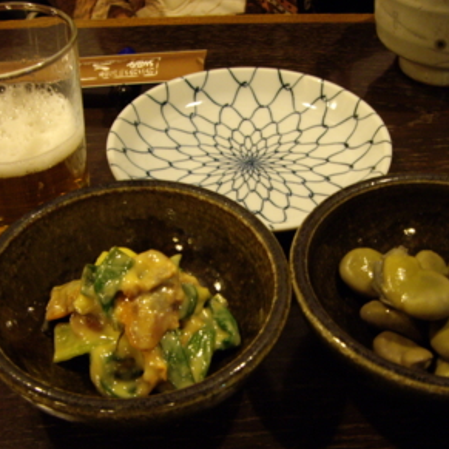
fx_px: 763
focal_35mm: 52
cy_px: 253
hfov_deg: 32.8
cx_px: 252
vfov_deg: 32.7
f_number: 2.7
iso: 200
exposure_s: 1/4
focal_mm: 6.2
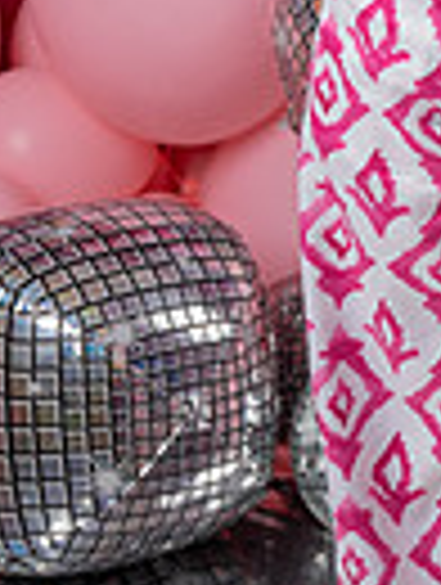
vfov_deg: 11.7
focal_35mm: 166
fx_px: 2811
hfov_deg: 8.9
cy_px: -32
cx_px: 459
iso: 100
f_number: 4.5
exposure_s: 1/100
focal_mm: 50
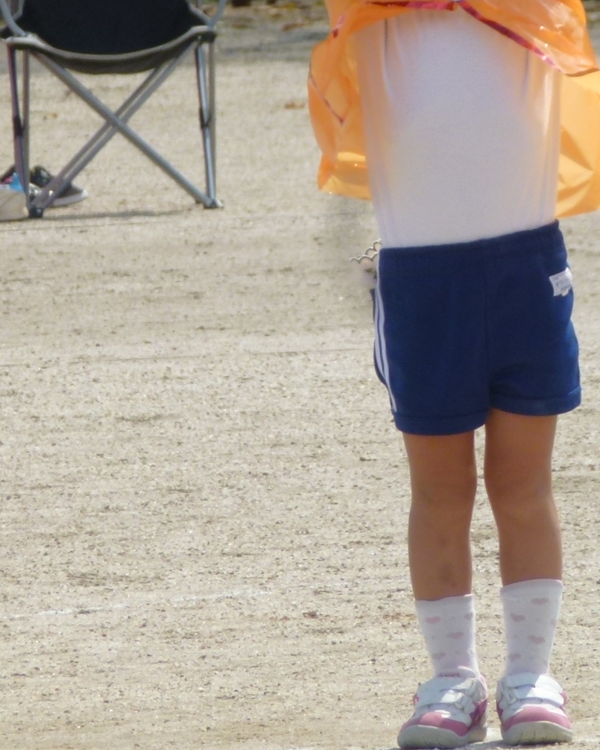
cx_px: 508
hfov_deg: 1.6
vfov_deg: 2.0
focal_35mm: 954
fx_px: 21173
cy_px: 115
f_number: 5.9
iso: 100
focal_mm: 68.8
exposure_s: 1/500
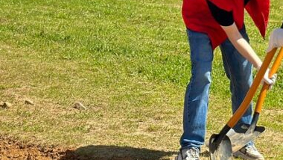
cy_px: 13
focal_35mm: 141
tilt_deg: -4.5
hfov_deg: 15.2
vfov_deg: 8.6
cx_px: 130
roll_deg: -2.6
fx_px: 1058
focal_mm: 6.86
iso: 100
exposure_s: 1/2114
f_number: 1.78
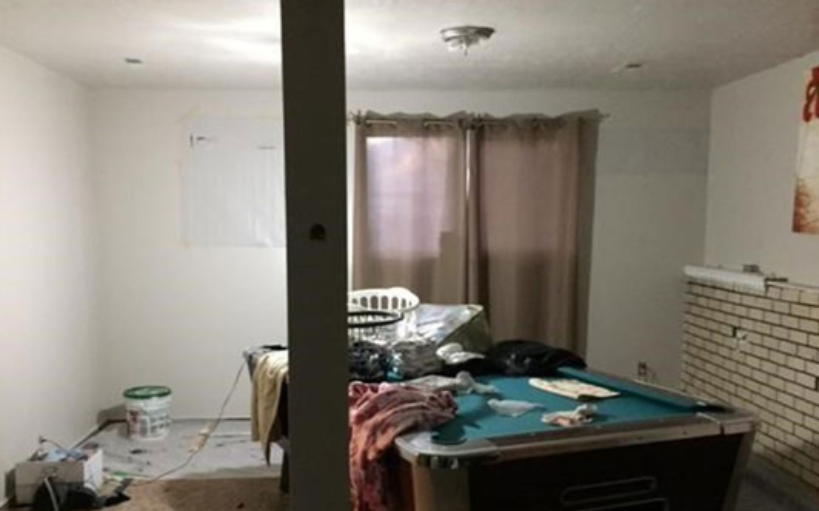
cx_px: 396
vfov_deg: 34.2
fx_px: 826
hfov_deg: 52.8
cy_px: 323
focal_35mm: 37
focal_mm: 4.15
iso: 400
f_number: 2.2
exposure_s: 1/15
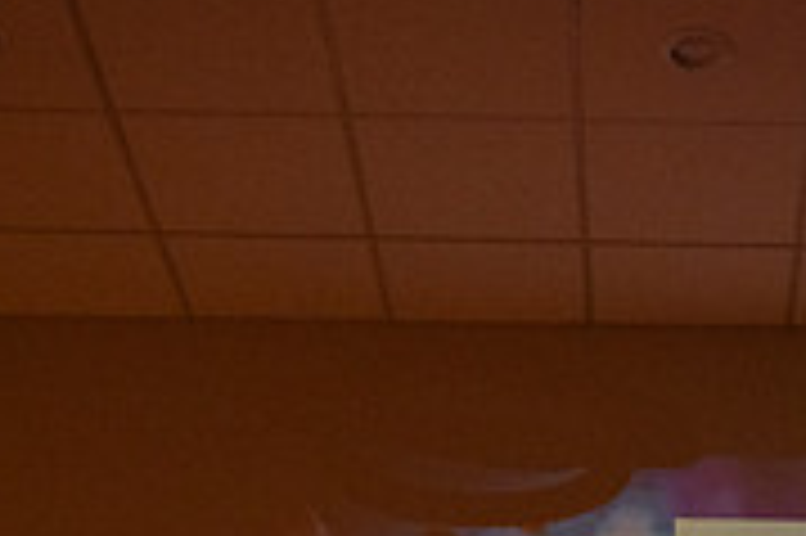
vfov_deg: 12.2
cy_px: 836
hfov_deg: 19.0
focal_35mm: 106
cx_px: 711
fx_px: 2371
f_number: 3.5
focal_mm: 32.5
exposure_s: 1/160
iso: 1600
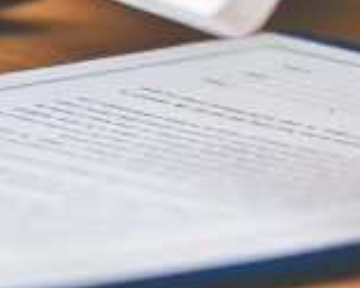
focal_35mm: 879
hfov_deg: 2.2
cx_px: -125
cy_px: -179
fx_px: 9365
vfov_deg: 1.8
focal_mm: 145
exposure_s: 1/200
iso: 400
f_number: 2.8
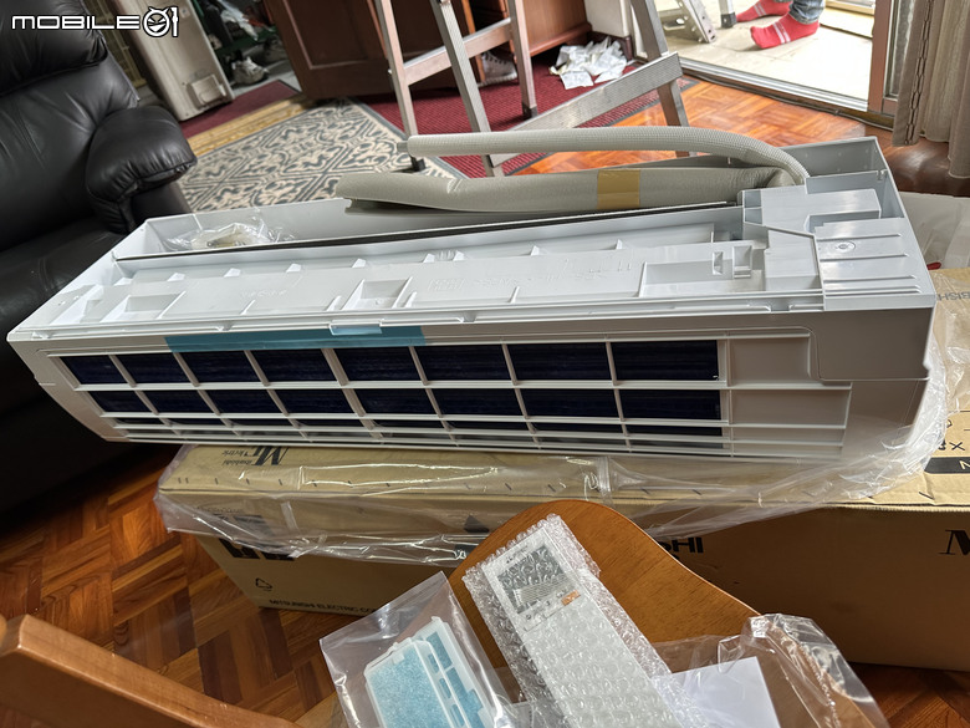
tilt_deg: -37.3
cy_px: 364
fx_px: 673
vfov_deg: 56.8
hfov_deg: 71.6
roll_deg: +18.0
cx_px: 485
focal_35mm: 24
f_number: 1.78
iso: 125
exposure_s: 1/120
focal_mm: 6.86
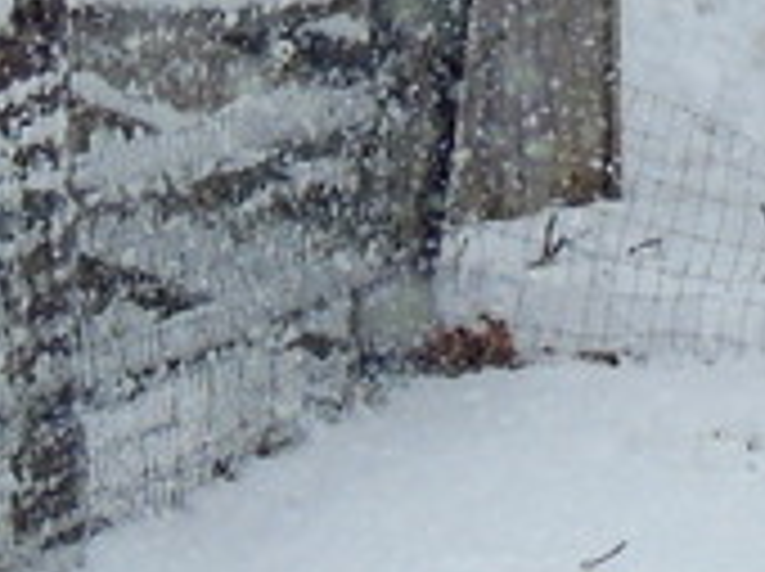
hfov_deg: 1.5
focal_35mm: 1287
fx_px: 28402
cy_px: -694
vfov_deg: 1.2
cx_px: 1084
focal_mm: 43
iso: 80
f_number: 4.8
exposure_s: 1/500
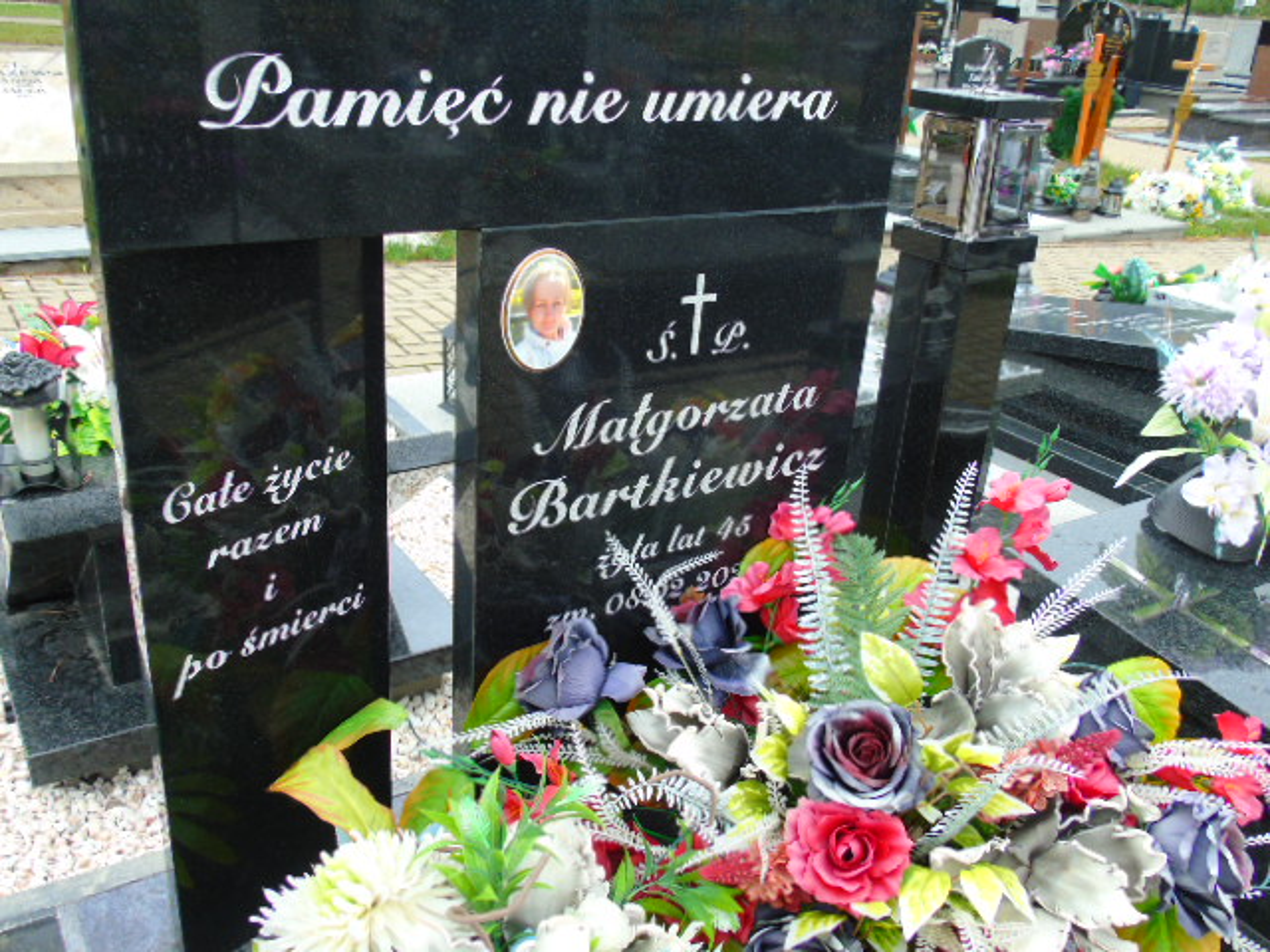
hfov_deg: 61.7
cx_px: 635
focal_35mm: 29
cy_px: 476
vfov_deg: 48.2
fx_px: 1064
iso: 80
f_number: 3.6
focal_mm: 5.2
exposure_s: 1/100
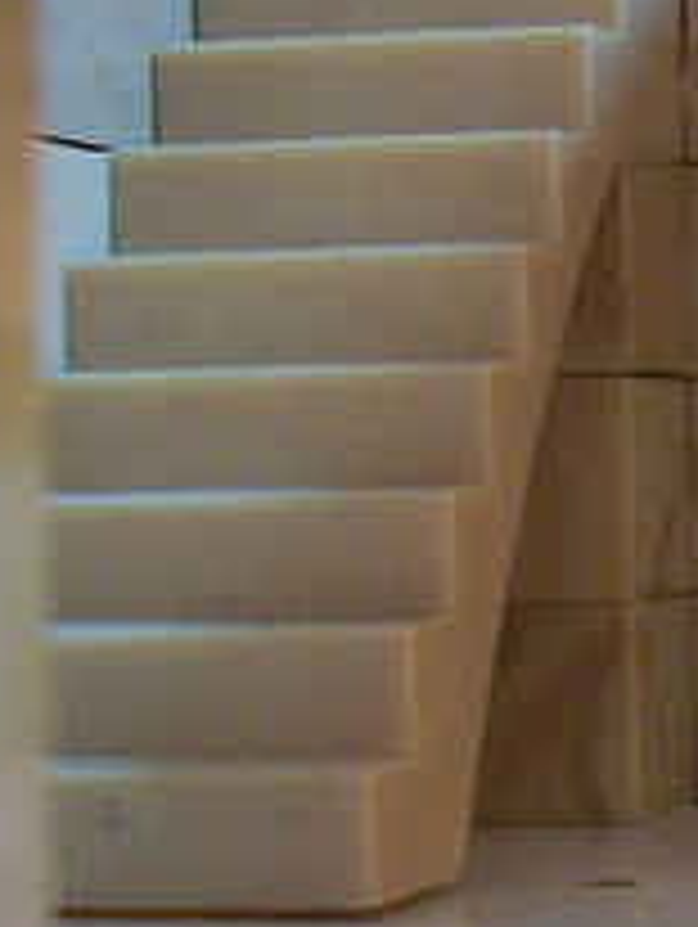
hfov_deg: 10.6
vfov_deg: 14.8
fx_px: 3542
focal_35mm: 132
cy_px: 738
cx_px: 1265
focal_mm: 5.6
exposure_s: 1/10
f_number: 2.7
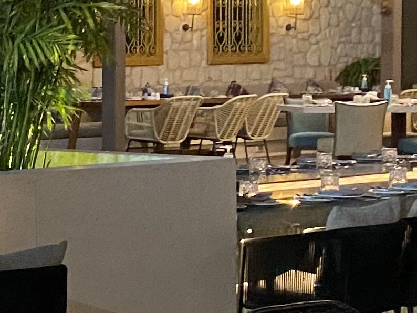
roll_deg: +0.7
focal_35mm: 132
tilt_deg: -2.7
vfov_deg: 11.2
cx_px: -380
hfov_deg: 13.2
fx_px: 1591
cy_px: 123
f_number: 1.8
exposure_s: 1/33
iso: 640
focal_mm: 4.25
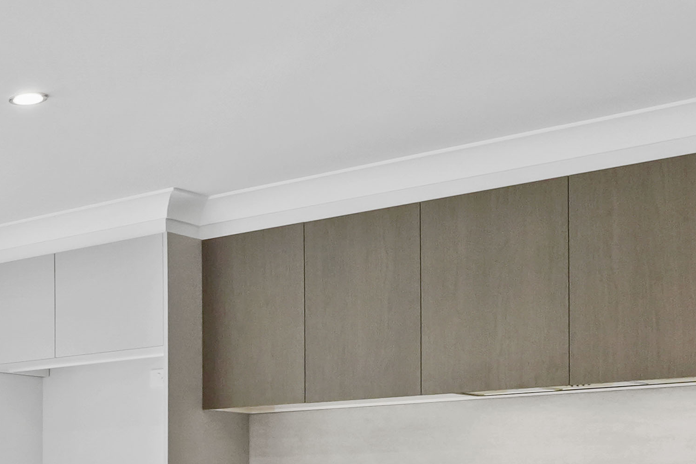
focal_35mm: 68
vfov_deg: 18.9
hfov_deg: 24.4
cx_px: -292
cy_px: 556
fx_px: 1316
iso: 1600
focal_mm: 11
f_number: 9
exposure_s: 1/30
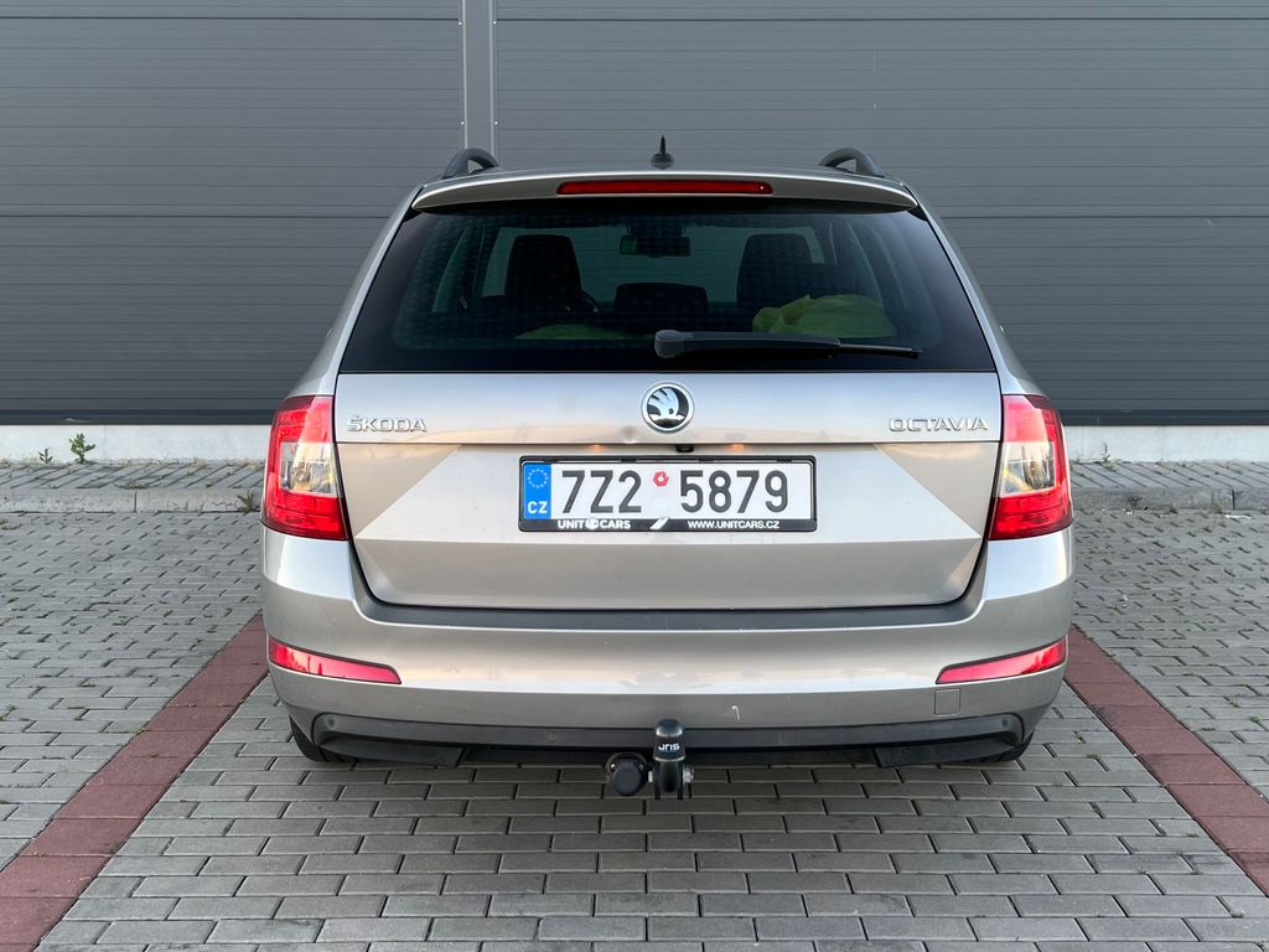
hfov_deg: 67.3
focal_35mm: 26
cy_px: 476
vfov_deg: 53.1
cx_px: 634
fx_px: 953
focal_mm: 5.7
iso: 40
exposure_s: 1/121
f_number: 1.5
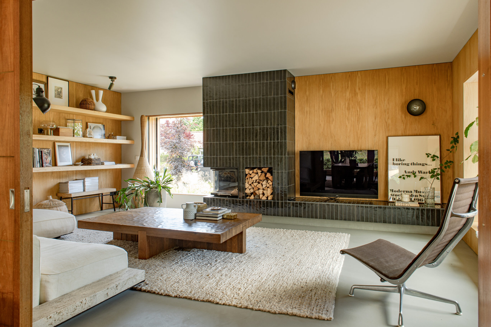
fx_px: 327
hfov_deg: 73.8
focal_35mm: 24
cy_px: 164
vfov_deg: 53.1
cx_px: 246
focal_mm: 24
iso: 160
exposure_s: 1/5
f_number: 11
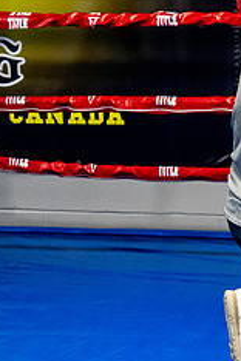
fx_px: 1295
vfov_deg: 15.8
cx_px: 437
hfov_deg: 10.0
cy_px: 103
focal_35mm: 129
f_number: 2.8
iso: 5000
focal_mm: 35
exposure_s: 1/800
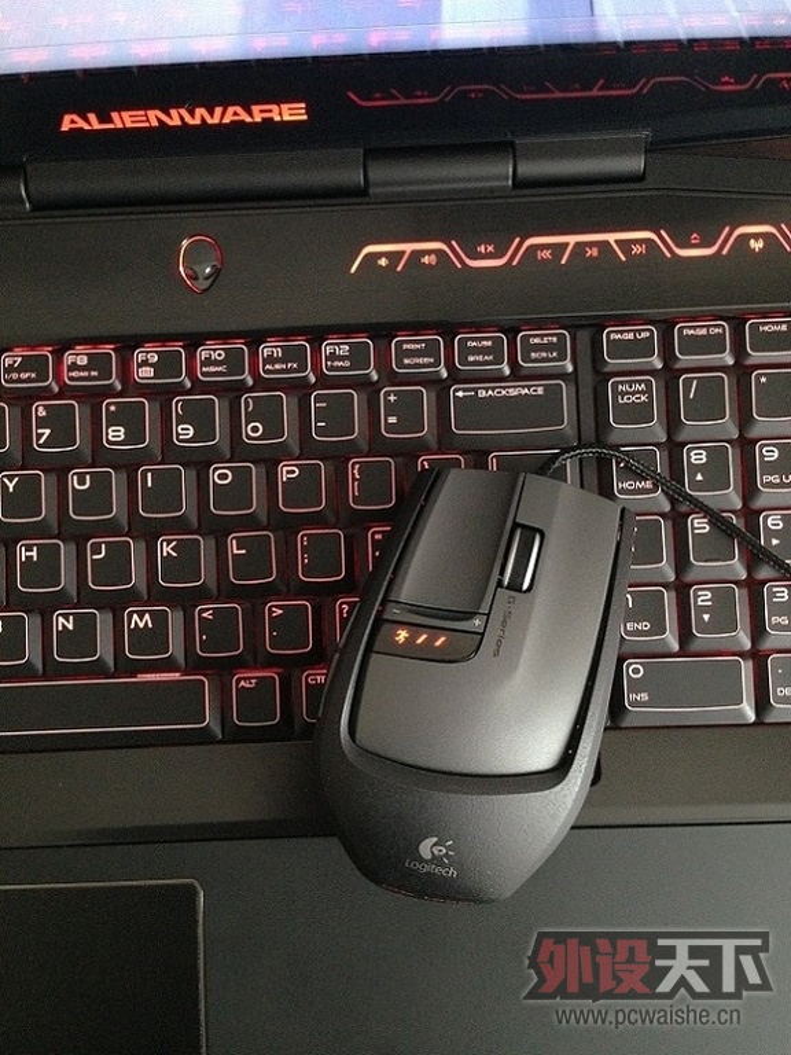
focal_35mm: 33
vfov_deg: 55.4
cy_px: 528
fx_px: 1005
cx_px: 396
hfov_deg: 42.9
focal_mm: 4.13
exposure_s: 1/20
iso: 400
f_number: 2.4
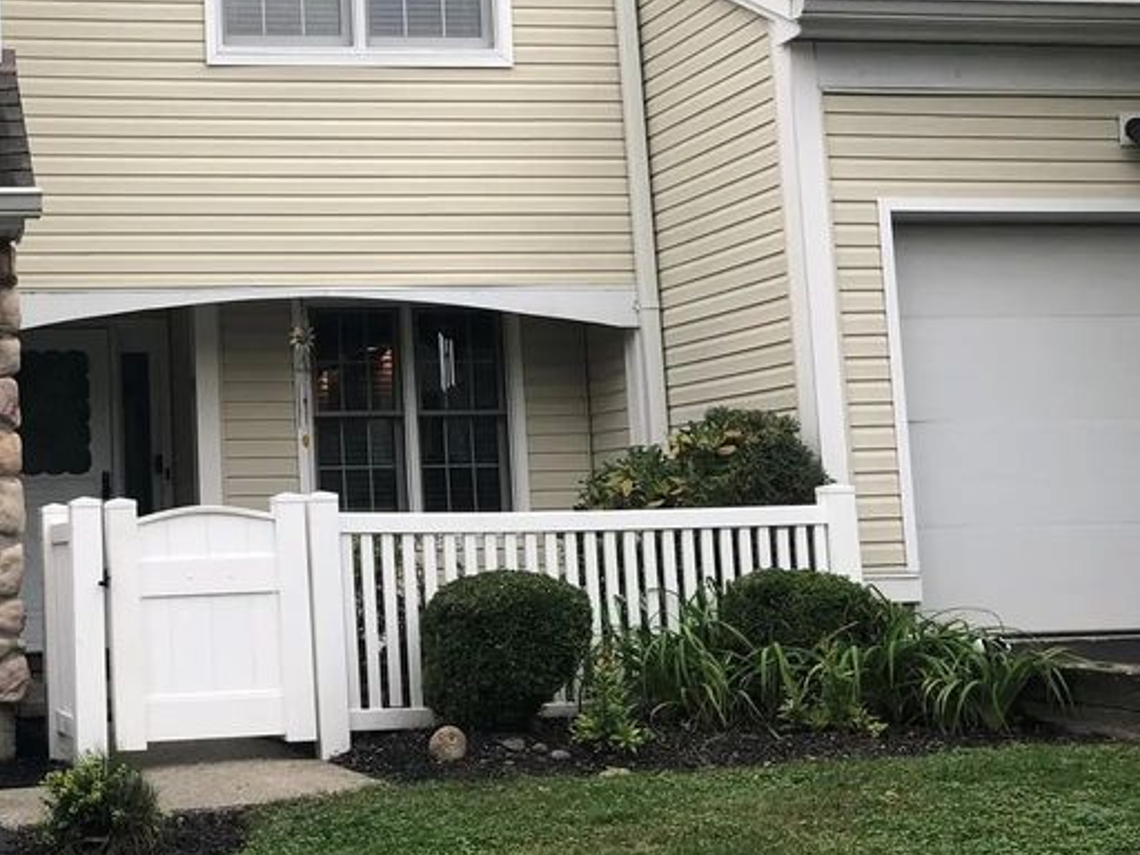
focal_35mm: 56
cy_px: 292
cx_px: 125
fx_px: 1844
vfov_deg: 26.0
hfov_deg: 32.7
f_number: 1.8
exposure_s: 1/209
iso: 20
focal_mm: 3.99
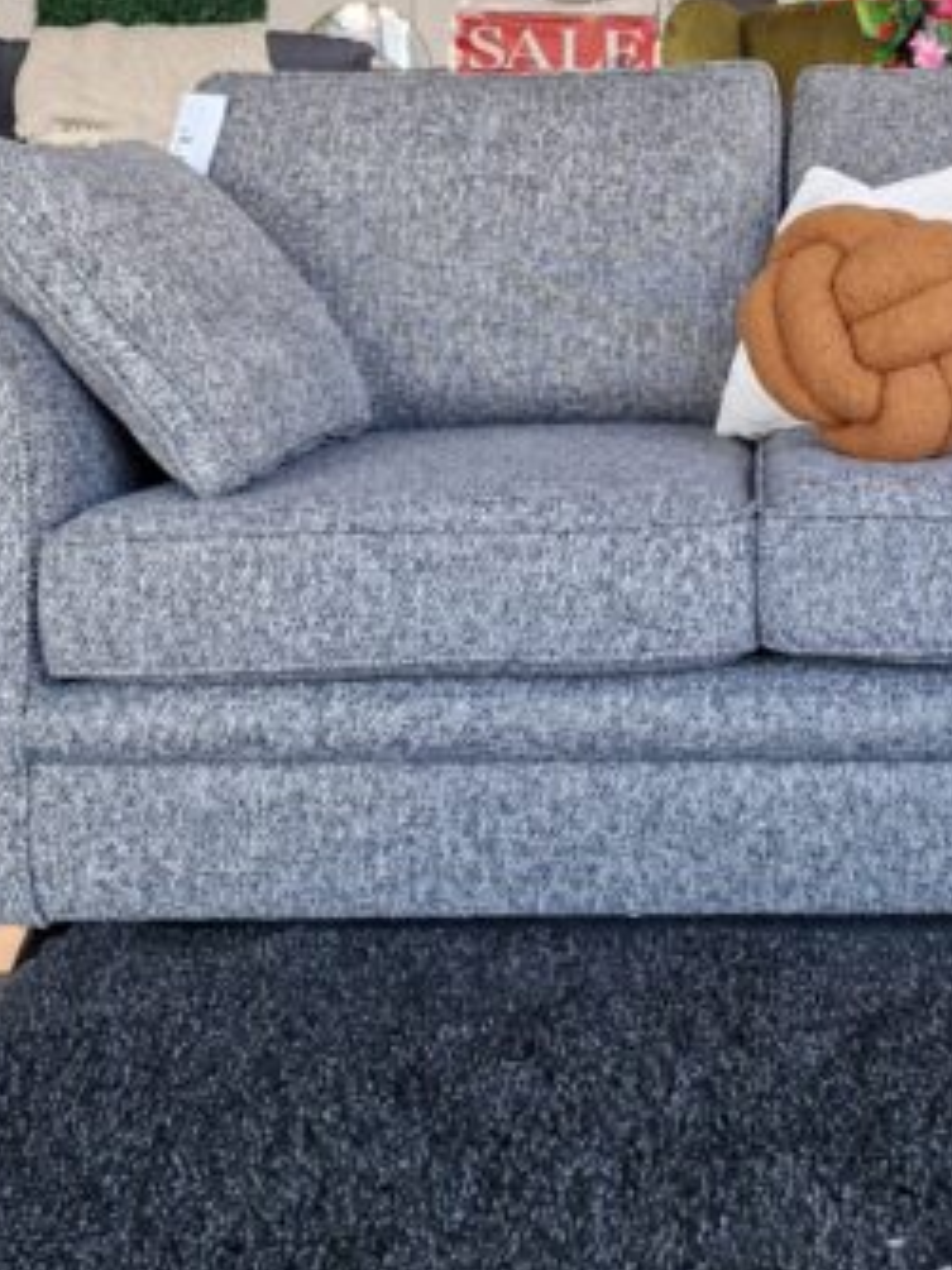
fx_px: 2018
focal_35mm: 55
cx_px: 781
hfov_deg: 26.0
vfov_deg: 33.6
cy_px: 197
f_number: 1.8
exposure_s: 1/100
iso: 160
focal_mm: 6.4
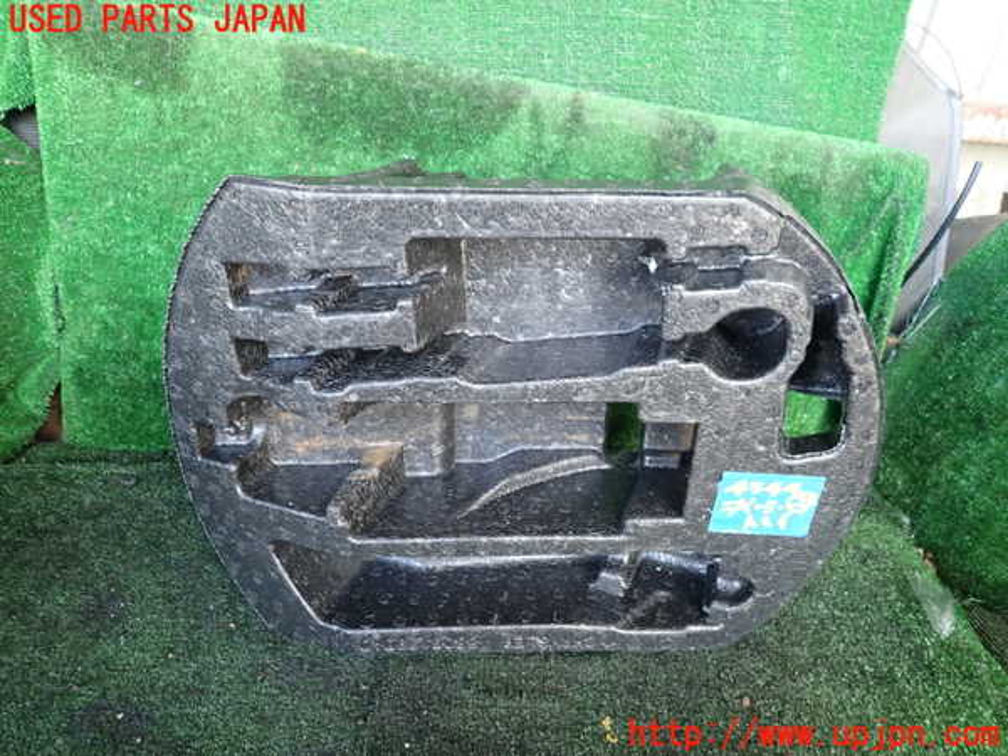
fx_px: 728
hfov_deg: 69.4
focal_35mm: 25
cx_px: 504
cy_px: 378
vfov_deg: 54.9
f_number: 2
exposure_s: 1/30
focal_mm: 4.5
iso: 200
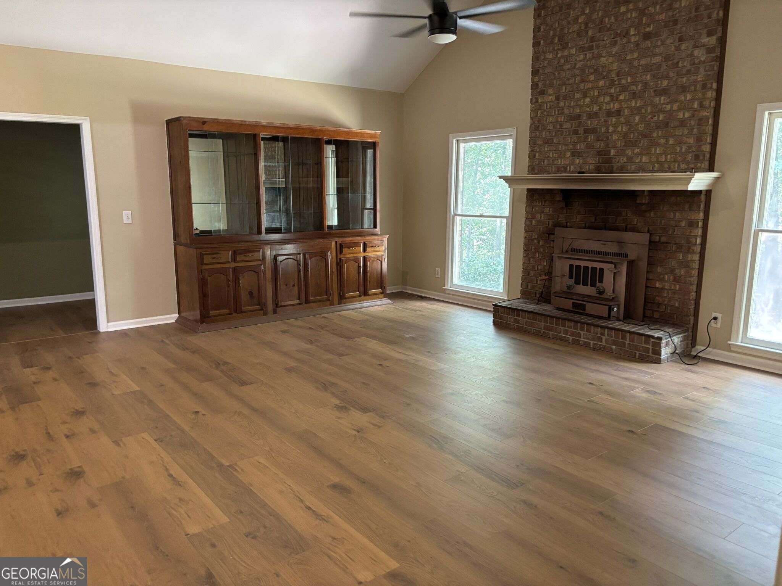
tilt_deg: -9.9
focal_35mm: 26
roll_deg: -0.2
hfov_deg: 67.3
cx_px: 391
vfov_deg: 53.1
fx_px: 587
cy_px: 293
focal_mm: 5.96
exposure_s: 1/40
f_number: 1.6
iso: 400
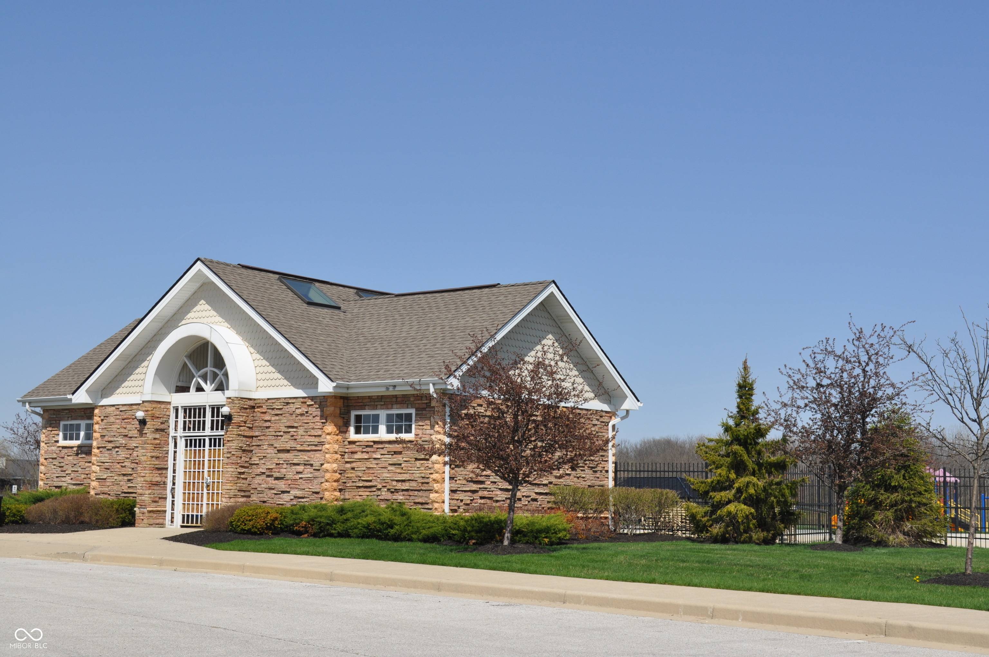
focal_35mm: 52
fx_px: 1440
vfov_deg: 25.7
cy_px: 328
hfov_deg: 37.9
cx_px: 494
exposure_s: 1/500
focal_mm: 35
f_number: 11
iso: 200
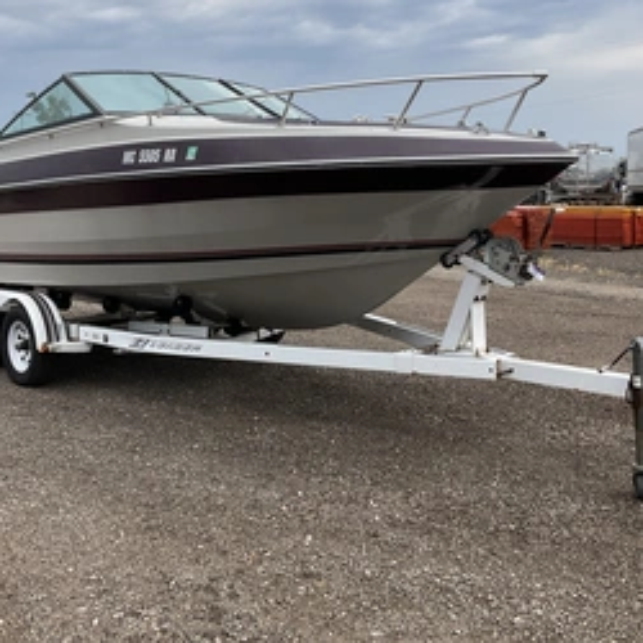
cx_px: 285
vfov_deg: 40.8
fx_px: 862
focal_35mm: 41
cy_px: 260
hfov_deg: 40.9
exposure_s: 1/657
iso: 25
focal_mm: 3
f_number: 1.8
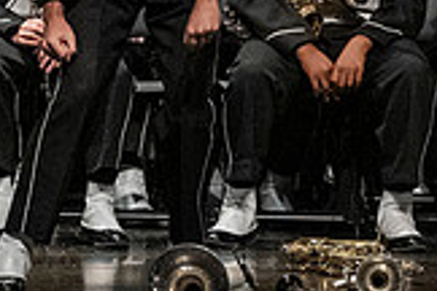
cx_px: -316
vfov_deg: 1.7
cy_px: -148
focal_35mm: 805
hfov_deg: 2.6
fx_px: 9771
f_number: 4
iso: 4000
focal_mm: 150
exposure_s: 1/500
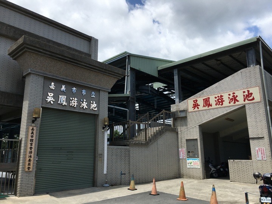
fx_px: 228
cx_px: 136
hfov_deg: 61.7
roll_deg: +0.6
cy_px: 102
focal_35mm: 29
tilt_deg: +14.8
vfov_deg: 48.2
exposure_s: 1/2024
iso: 25
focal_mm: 4.15
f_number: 2.2
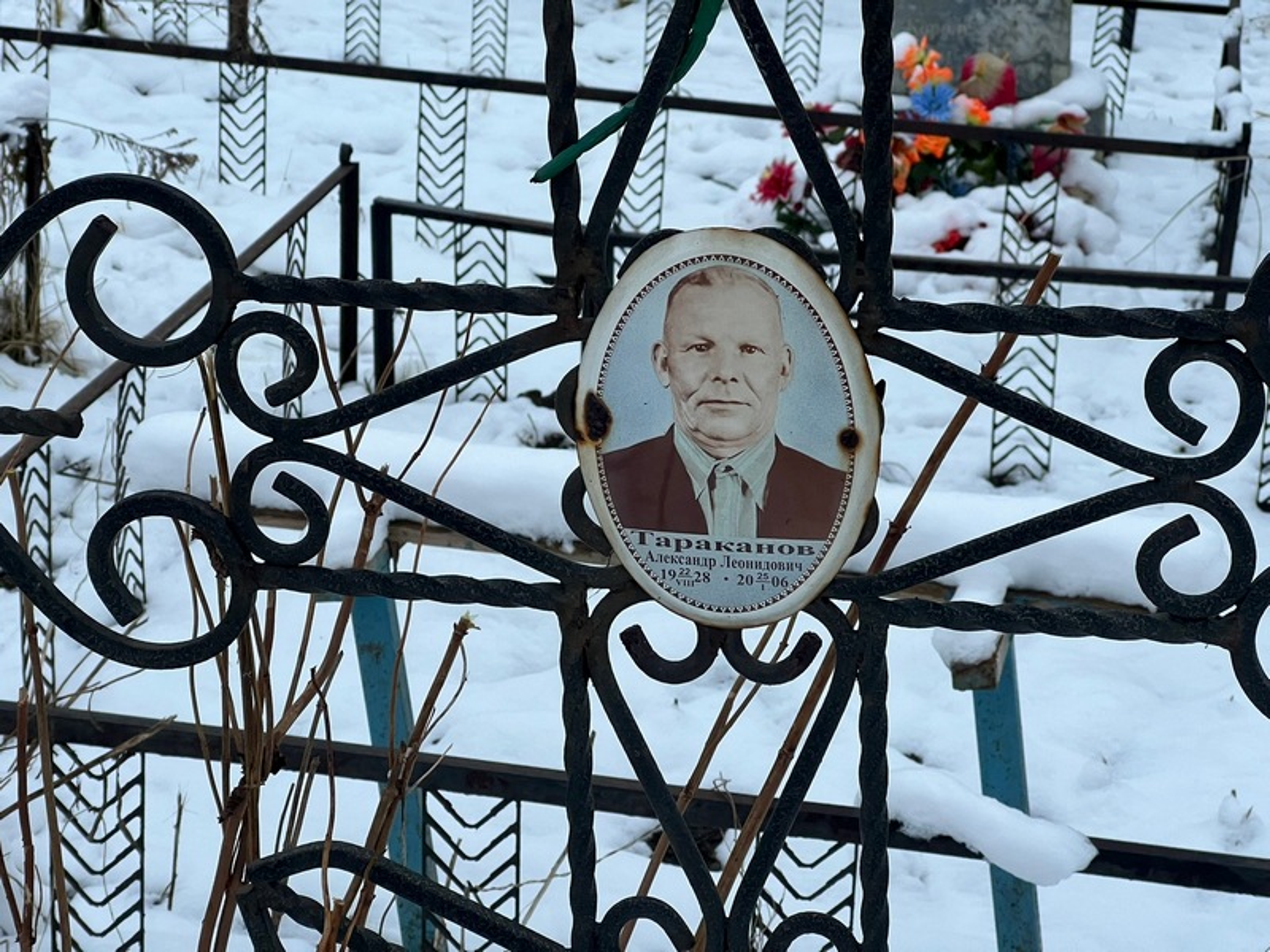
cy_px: 476
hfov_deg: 25.3
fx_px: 2825
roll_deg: -4.2
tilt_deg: -20.2
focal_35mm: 77
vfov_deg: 19.1
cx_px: 635
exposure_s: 1/99
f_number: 2.8
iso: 160
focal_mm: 9
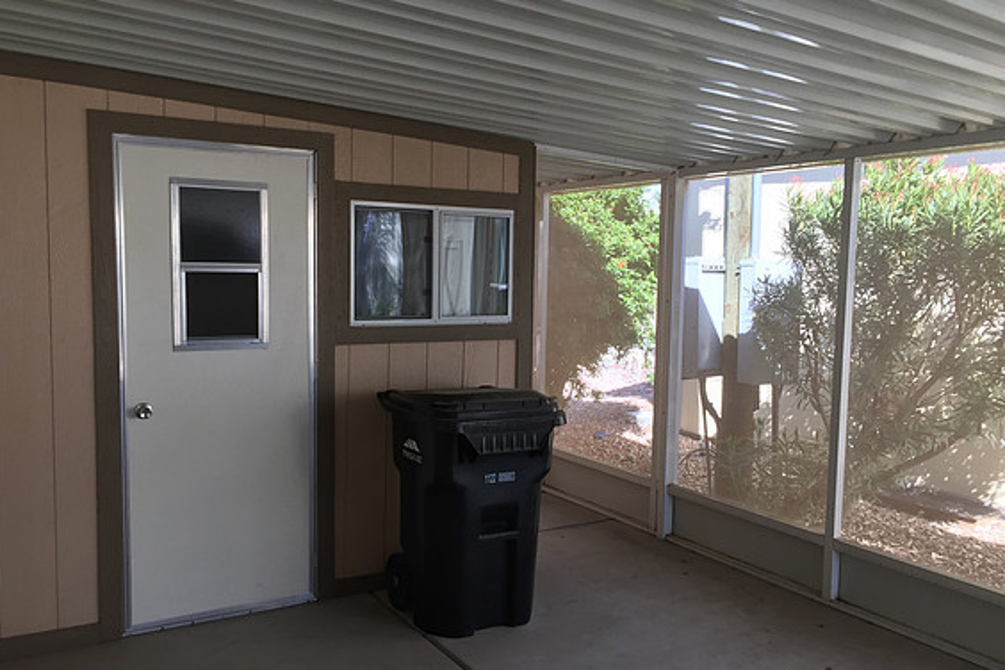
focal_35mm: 31
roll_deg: -1.9
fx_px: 865
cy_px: 341
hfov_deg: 60.3
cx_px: 499
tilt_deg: -4.4
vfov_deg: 42.3
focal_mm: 4.15
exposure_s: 1/120
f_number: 2.2
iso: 50
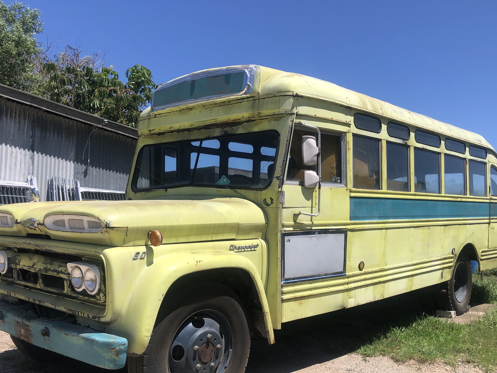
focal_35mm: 34
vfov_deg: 41.6
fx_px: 488
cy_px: 221
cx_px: 250
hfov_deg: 54.0
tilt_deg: +4.2
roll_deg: -1.0
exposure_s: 1/2525
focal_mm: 4
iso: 20
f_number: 1.8
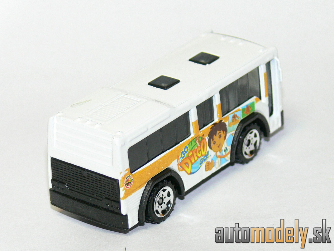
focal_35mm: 165
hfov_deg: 12.0
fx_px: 1592
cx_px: 167
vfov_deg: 9.0
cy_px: 126
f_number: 3.2
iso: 100
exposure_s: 1/30
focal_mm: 21.9
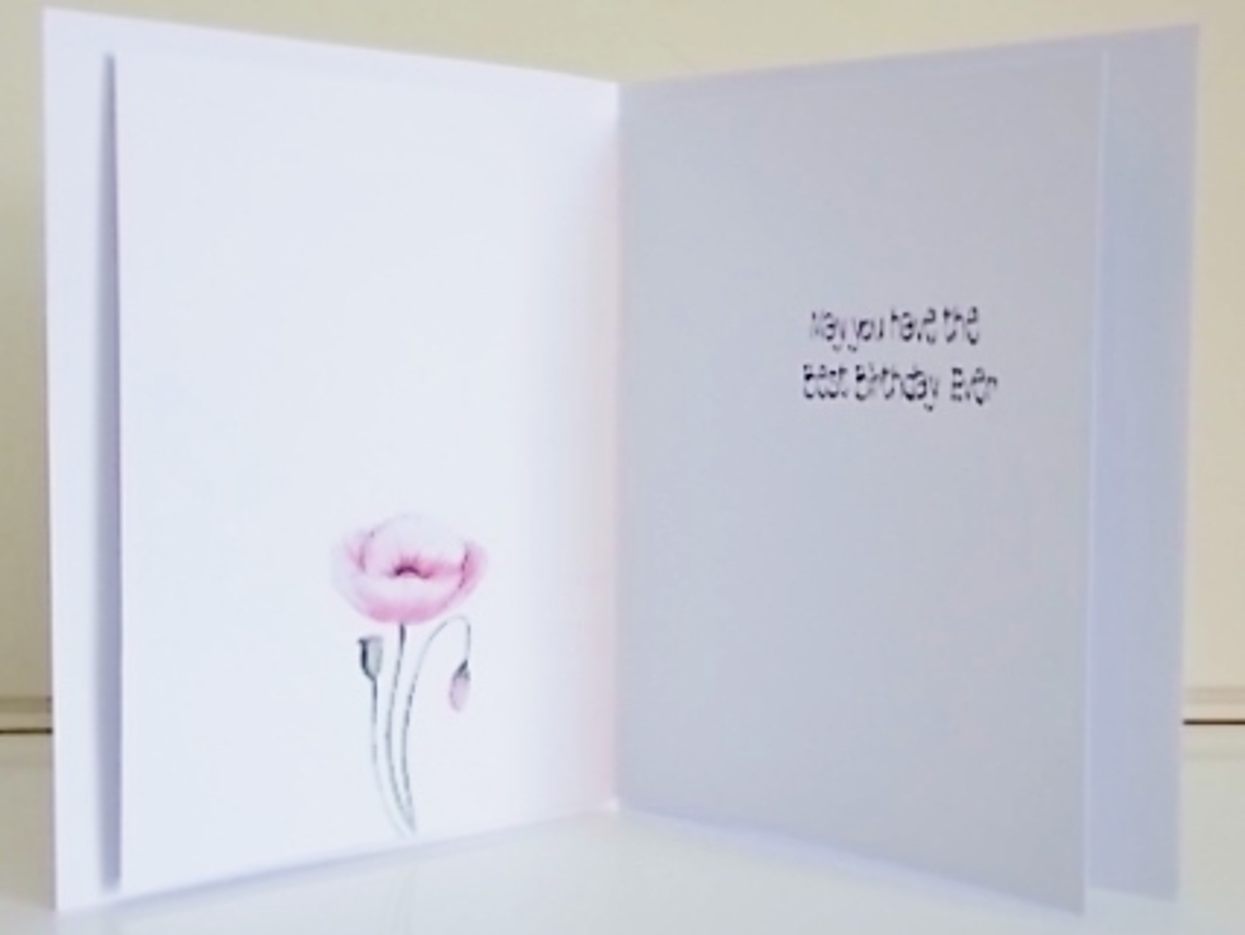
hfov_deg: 67.3
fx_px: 936
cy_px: 468
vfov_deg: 53.1
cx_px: 622
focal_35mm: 26
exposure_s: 1/60
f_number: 3.2
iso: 80
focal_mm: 4.6
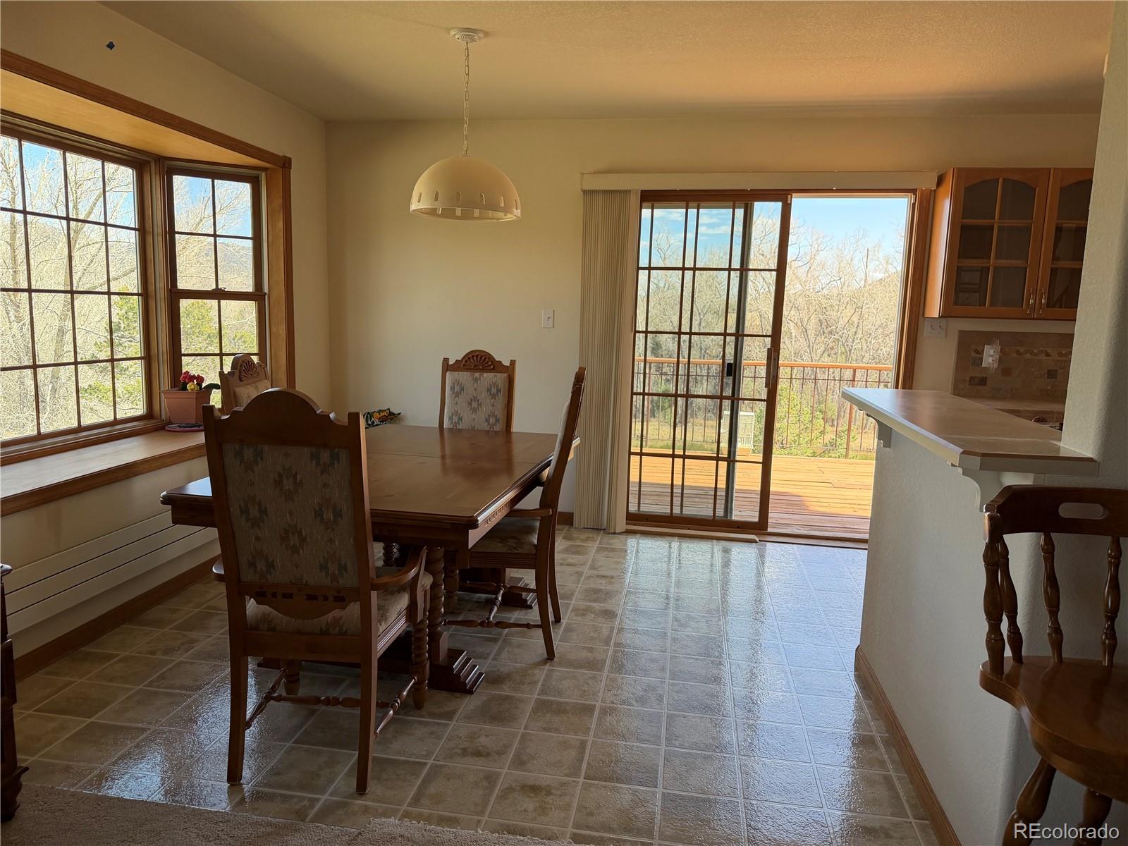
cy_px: 423
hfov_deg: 71.6
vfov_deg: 56.8
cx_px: 564
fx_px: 782
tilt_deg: -9.2
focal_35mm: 24
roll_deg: -1.7
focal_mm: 6.76
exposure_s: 1/488
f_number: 1.78
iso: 100
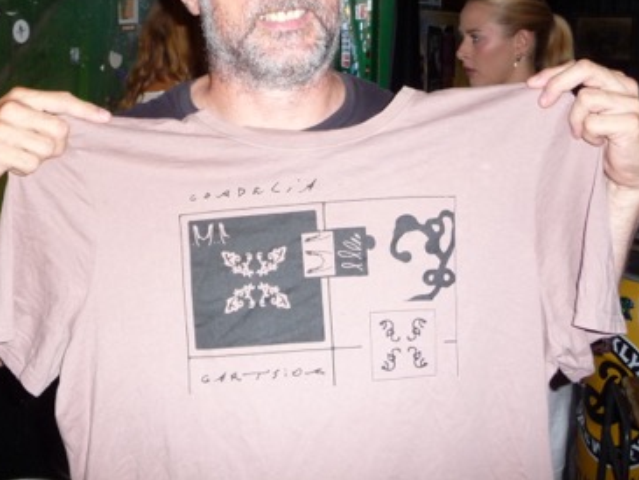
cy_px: 93
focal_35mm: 46
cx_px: 247
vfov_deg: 30.7
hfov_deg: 41.0
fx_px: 849
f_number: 3.3
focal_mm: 4.7
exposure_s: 1/30
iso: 200
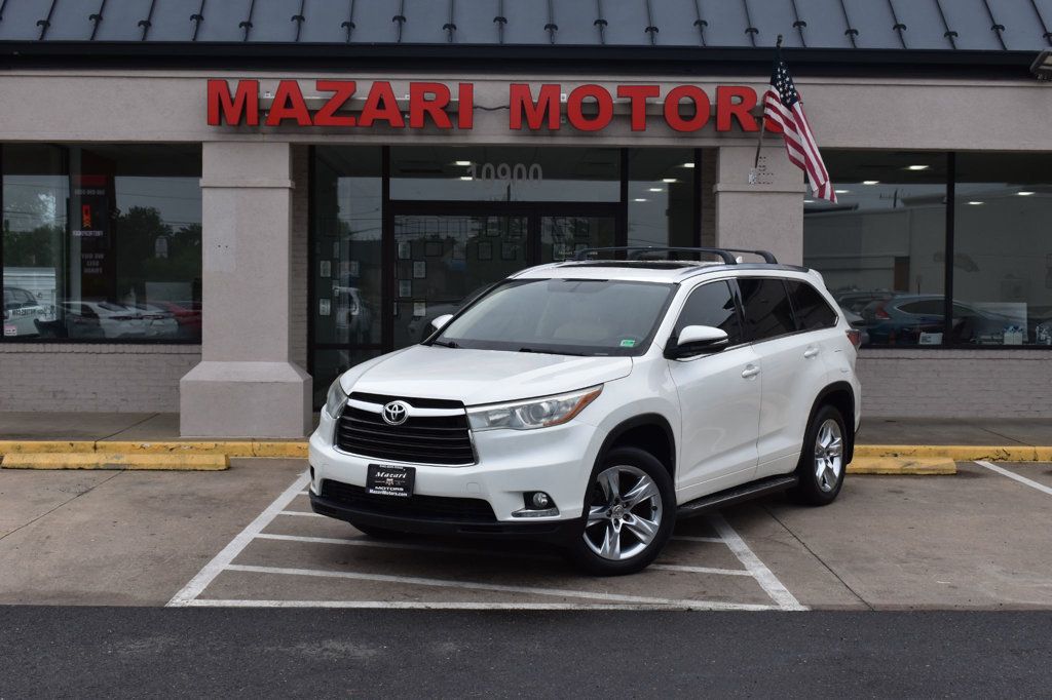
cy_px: 350
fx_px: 1402
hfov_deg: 41.1
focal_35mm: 48
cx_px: 526
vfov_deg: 28.1
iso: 400
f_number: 11
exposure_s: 1/400
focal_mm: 32
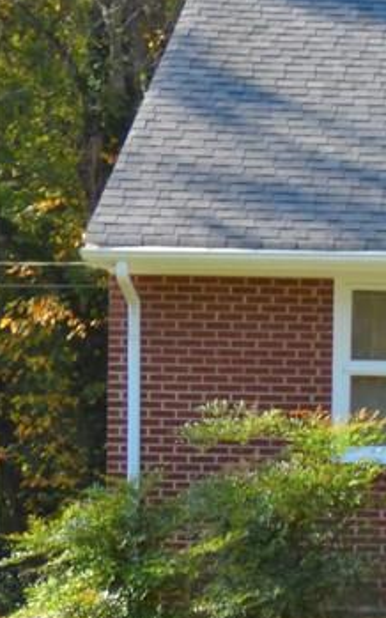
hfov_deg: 8.5
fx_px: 2408
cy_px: 417
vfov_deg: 14.6
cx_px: 897
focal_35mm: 143
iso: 100
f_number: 3.8
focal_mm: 8.24
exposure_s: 1/200
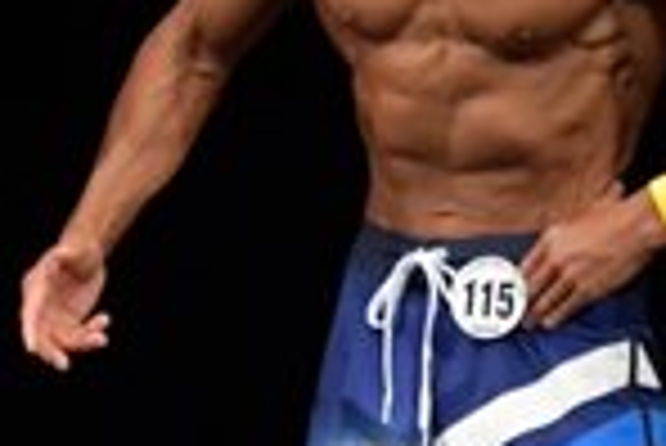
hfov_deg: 1.5
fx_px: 24684
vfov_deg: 1.0
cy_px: 324
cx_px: -745
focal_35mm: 1333
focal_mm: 170
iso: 3200
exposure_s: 1/400
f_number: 5.6
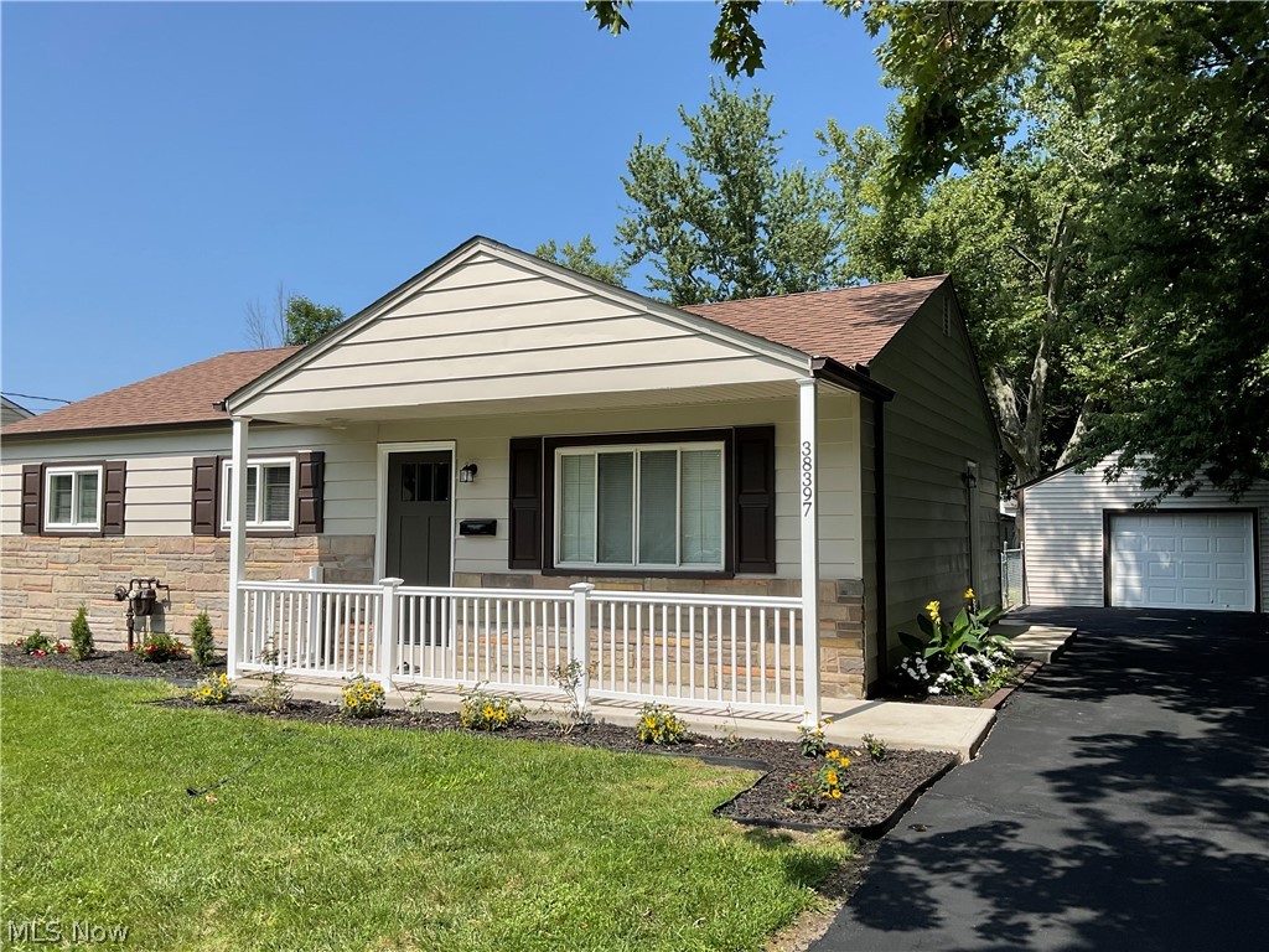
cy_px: 476
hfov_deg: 61.7
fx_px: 1063
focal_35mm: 29
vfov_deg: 48.2
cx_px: 634
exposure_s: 1/2058
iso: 16
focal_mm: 3
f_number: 1.8
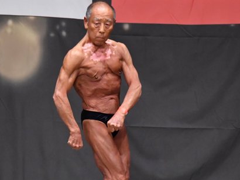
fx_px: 3025
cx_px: 91
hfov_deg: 4.5
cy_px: 122
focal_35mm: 436
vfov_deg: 3.4
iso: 6400
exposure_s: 1/400
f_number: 5.6
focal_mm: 160
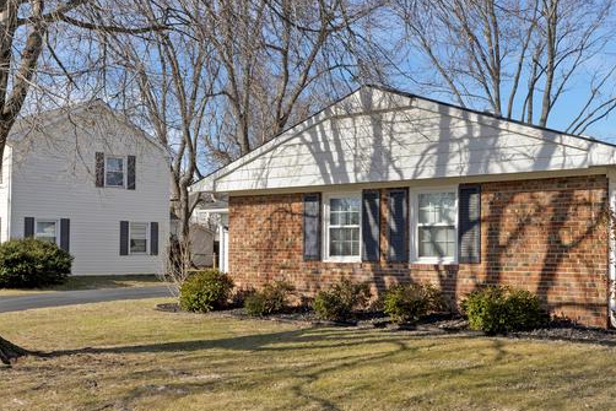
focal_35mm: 49
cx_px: 272
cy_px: 199
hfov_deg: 40.3
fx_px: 839
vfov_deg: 27.5
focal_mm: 24
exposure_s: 1/320
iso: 100
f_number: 8
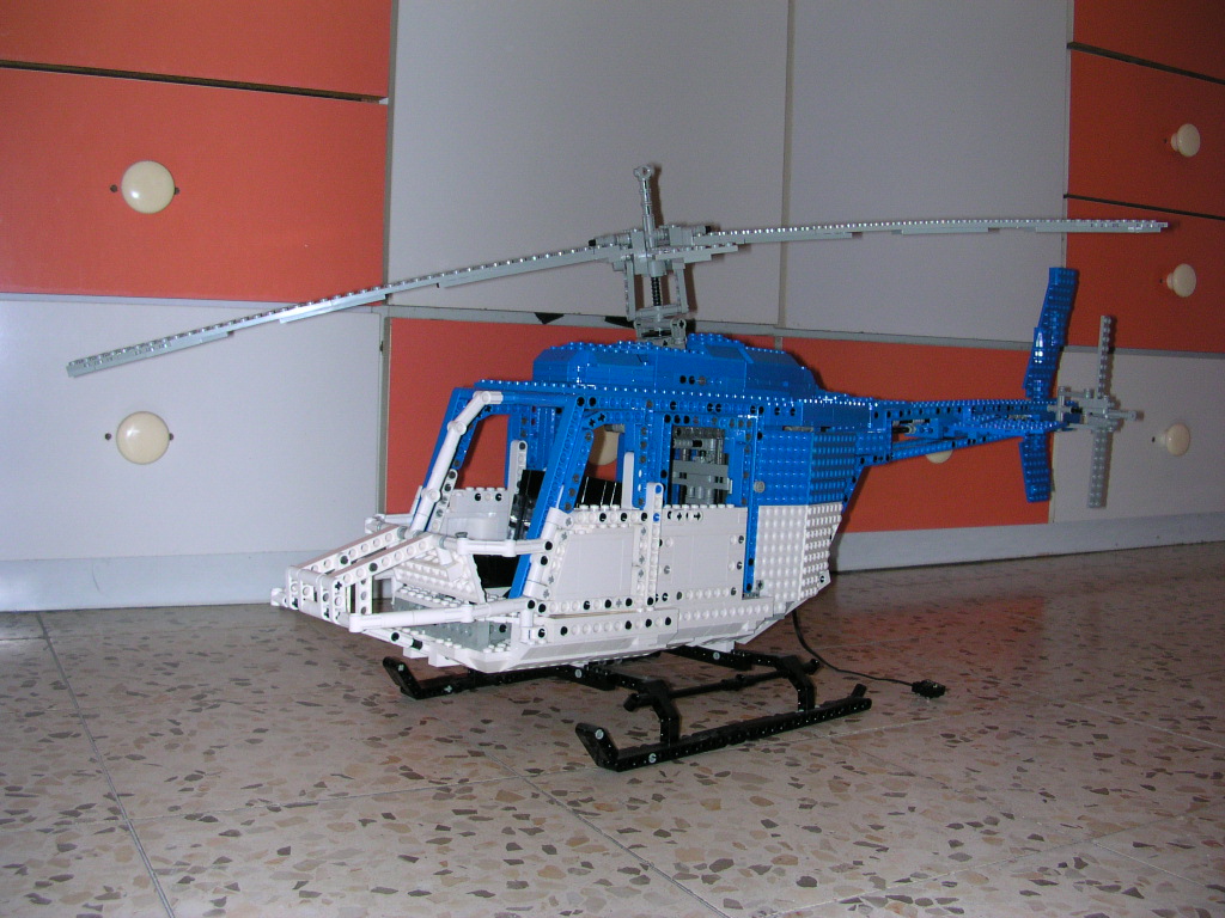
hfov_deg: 50.1
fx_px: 1309
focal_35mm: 37
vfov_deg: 38.7
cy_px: 459
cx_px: 612
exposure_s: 1/60
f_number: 2.7
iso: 100
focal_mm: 5.6
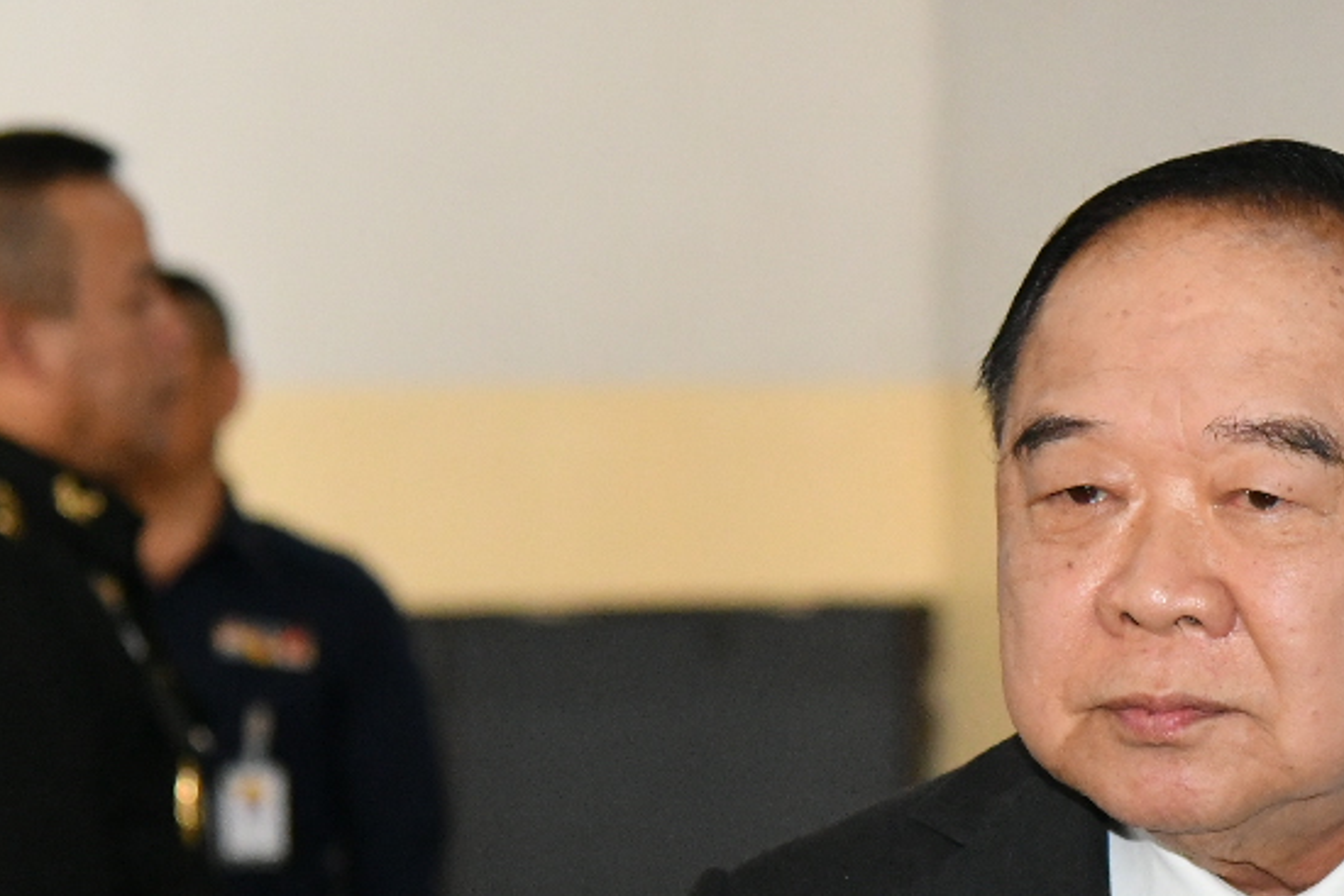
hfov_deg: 9.3
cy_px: 630
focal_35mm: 221
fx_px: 8252
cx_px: 1107
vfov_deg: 6.2
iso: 3200
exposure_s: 1/200
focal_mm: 75
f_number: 4.5
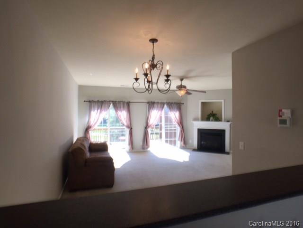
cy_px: 114
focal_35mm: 29
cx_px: 152
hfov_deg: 61.7
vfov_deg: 48.2
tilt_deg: -0.8
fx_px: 254
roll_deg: -1.5
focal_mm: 4.15
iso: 32
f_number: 2.2
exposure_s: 1/120
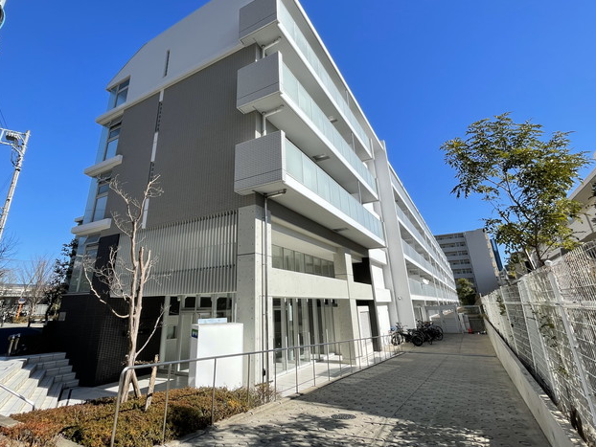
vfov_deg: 71.2
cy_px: 188
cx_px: 271
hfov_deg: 87.5
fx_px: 310
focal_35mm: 18
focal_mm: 1.55
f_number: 2.4
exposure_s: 1/716
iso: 25
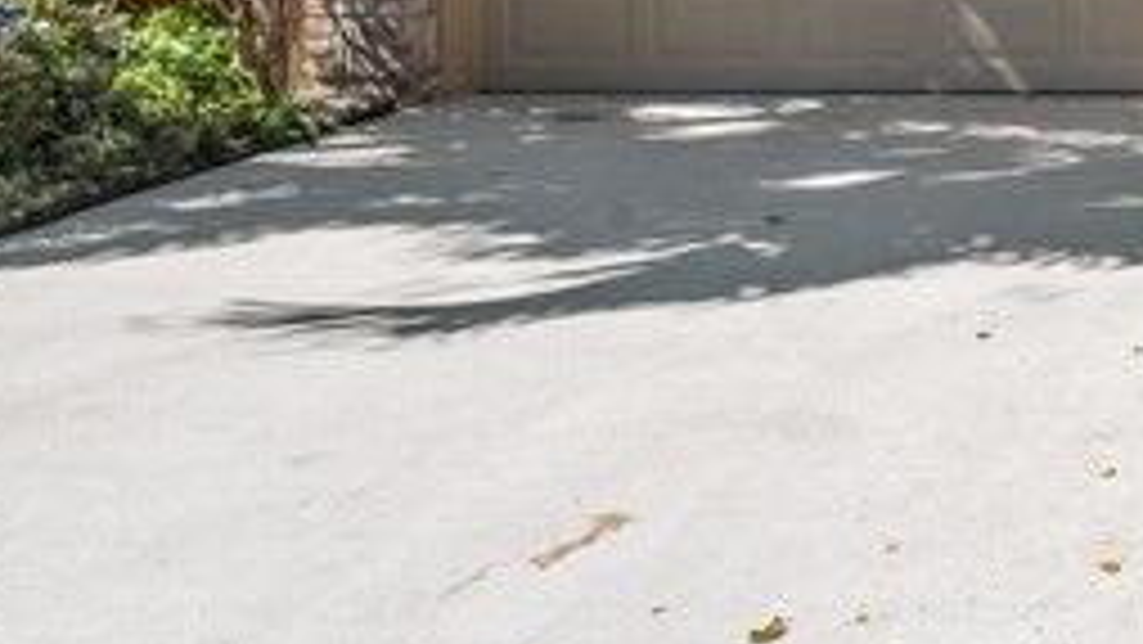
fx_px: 2698
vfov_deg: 13.2
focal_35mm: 89
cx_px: 1706
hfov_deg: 20.5
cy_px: -149
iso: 100
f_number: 11
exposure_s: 1/20
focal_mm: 24
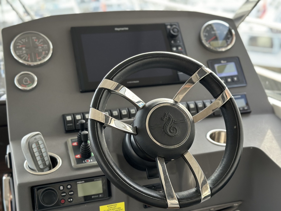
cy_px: 106
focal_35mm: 48
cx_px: 140
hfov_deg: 39.7
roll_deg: +0.6
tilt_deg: -15.3
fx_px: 390
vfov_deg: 30.3
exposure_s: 1/173
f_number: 1.78
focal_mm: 6.86
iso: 80
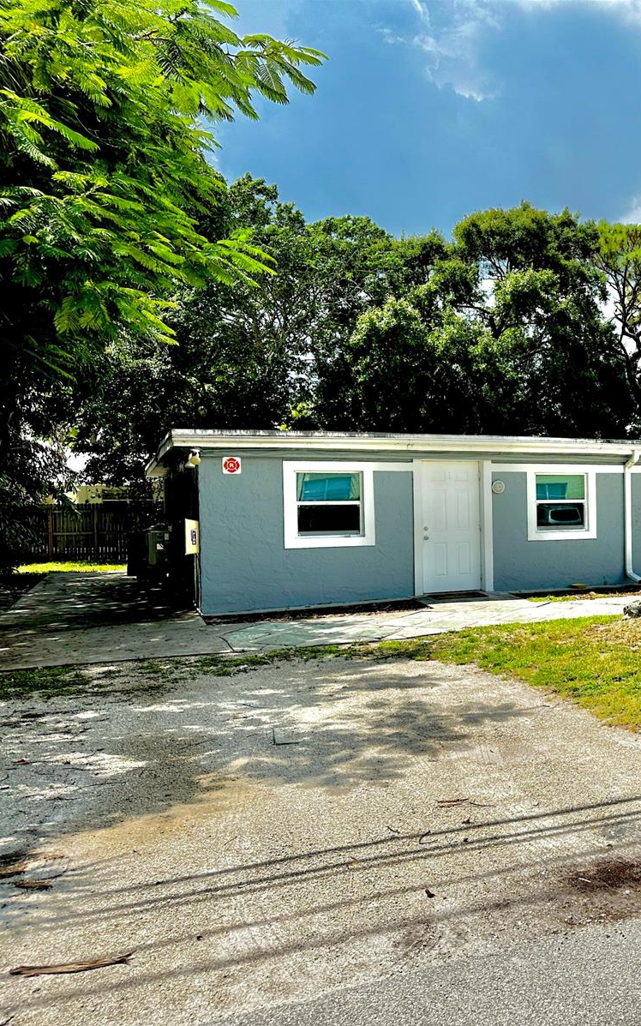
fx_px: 950
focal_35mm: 34
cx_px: 661
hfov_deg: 33.6
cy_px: 513
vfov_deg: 56.7
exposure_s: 1/5525
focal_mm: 6.86
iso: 80
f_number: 1.78
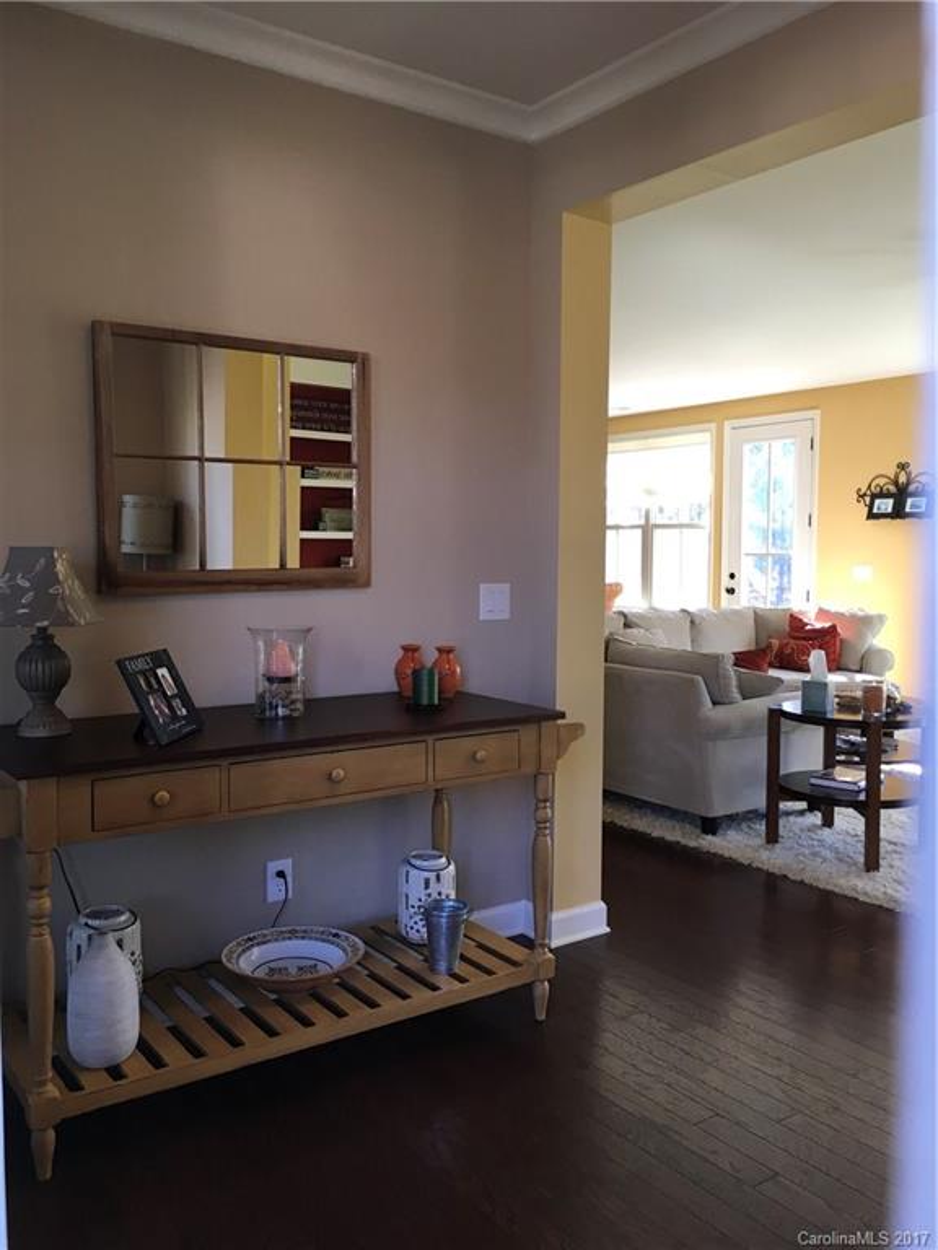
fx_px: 1048
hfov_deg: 48.2
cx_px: 469
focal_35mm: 29
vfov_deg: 61.7
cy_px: 625
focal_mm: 4.15
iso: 25
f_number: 2.2
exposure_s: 1/30
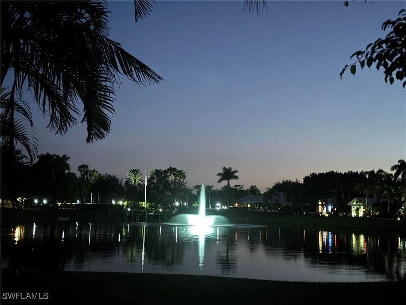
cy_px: 152
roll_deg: -1.7
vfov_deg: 30.3
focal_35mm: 48
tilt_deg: +4.8
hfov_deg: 39.7
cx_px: 203
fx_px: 563
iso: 320
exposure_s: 1/2
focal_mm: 6.76
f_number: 1.78
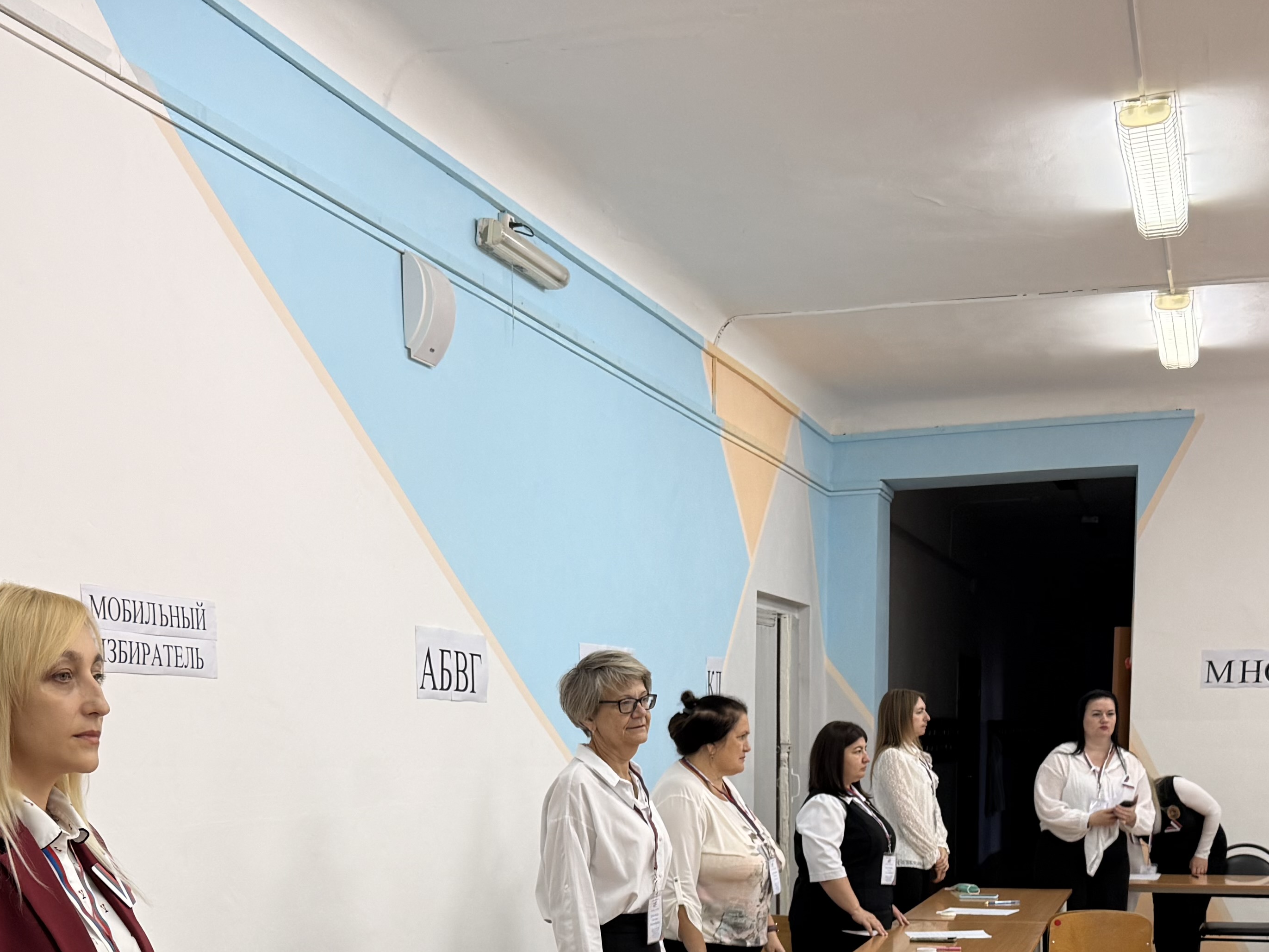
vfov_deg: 27.2
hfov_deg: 38.2
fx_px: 1833
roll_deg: +0.6
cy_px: 987
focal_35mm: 50
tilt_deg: -6.4
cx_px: 615
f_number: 1.78
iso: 125
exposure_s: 1/50
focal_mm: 6.76
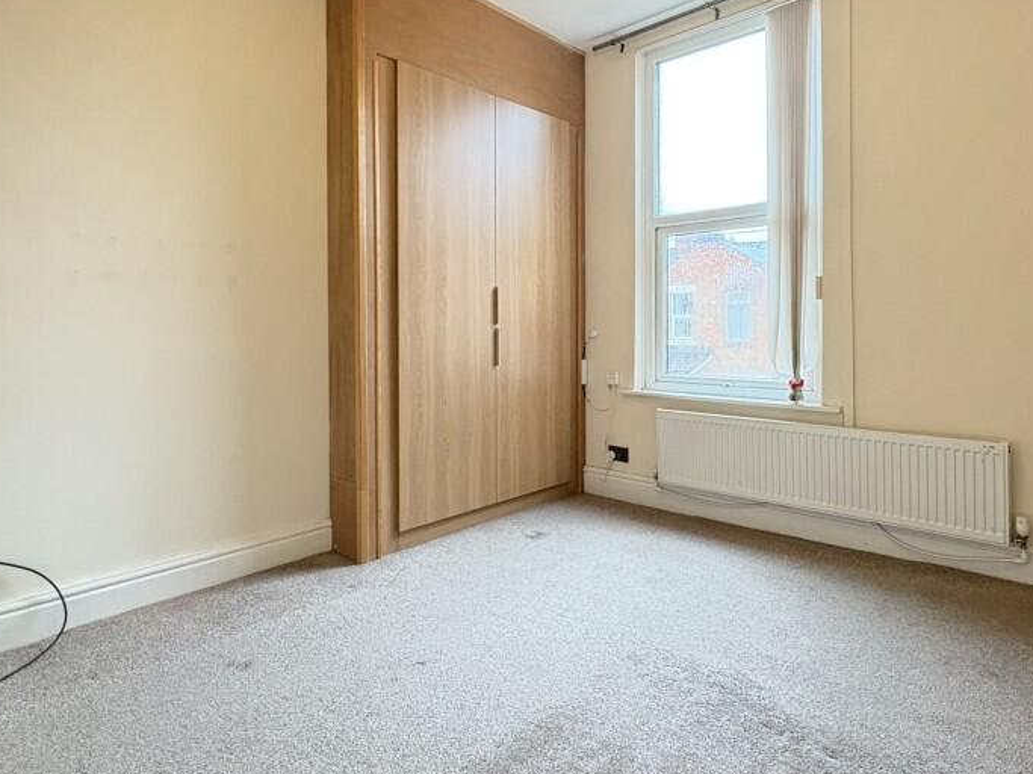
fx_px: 627
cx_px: 582
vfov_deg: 63.0
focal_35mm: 21
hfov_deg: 78.6
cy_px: 324
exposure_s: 1/60
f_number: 2.2
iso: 500
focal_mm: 2.22
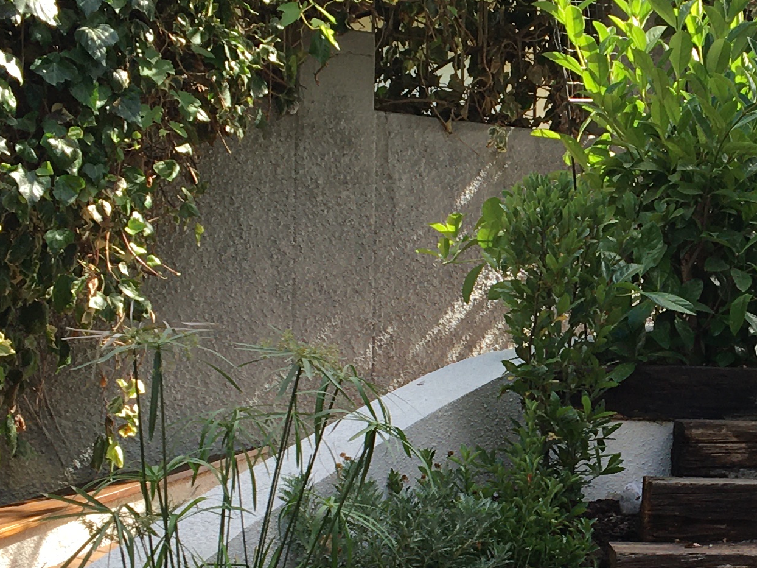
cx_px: 713
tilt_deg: +2.9
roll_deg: -2.1
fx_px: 2056
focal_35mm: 94
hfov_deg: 20.4
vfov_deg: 15.7
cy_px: 359
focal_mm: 4.15
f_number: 2.2
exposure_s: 1/300
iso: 25
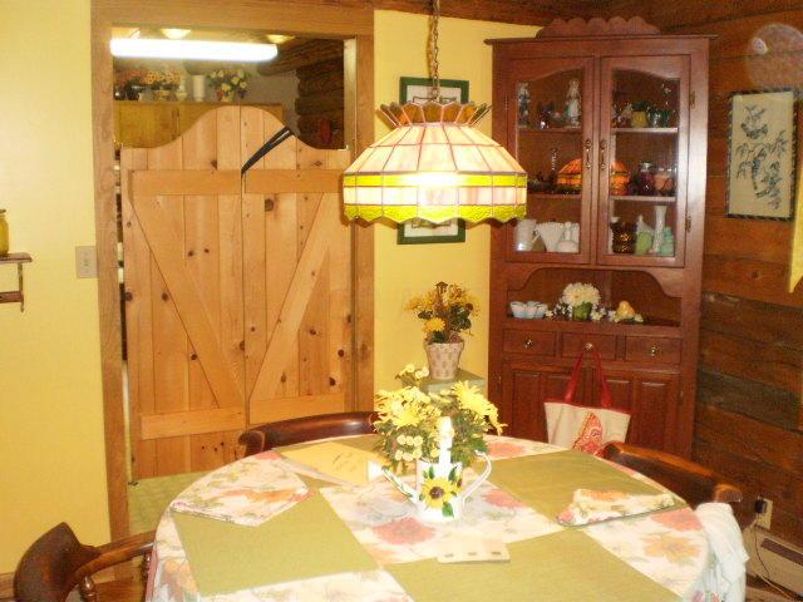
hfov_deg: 51.4
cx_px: 402
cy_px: 301
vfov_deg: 39.7
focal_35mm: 36
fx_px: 835
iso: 320
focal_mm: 6.3
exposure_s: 1/30
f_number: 3.1
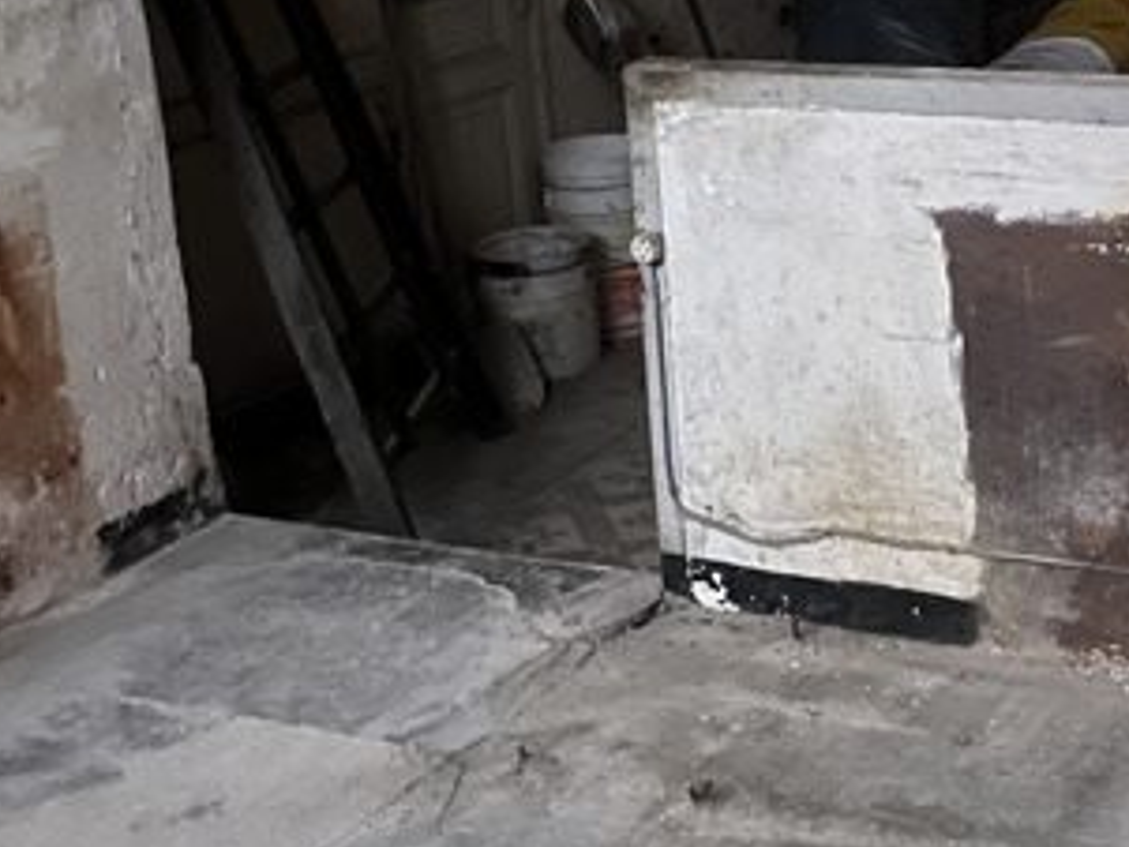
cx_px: 960
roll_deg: +3.8
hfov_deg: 27.4
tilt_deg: -14.7
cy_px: 191
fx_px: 2251
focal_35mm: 69
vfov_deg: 21.1
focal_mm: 5.1
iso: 1000
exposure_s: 1/5
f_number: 1.6
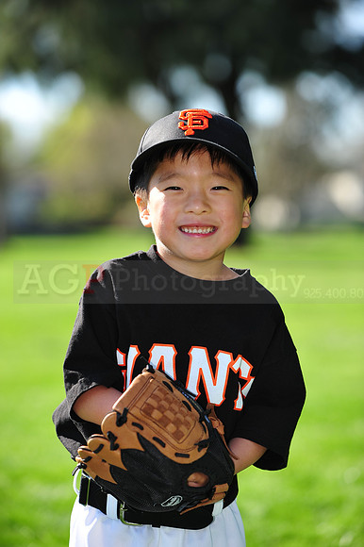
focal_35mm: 135
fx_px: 2050
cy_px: 274
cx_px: 182
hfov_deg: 10.1
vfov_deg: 15.2
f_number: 4.5
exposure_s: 1/640
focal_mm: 135
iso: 200
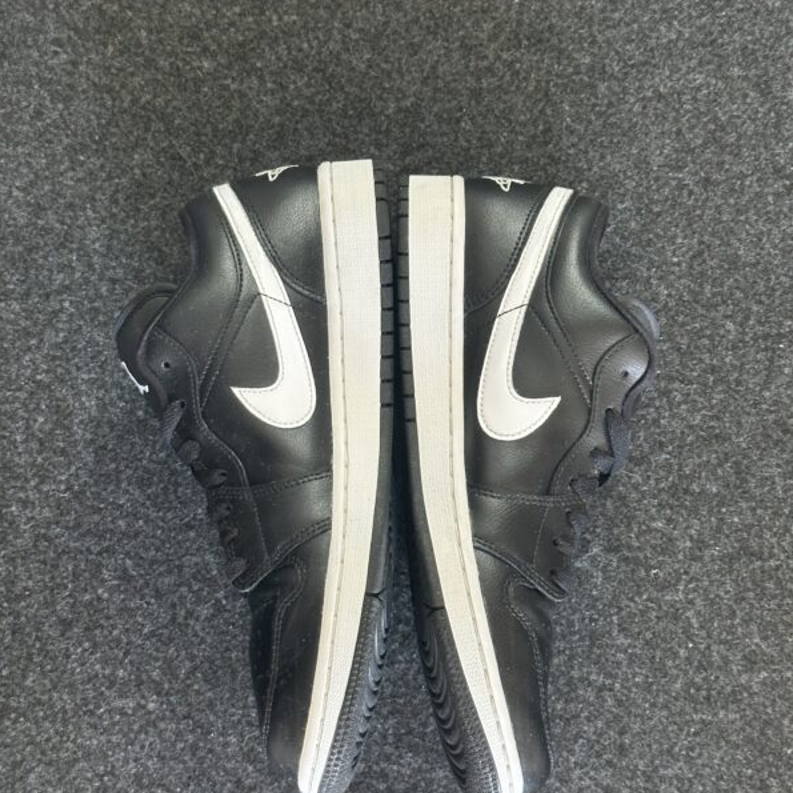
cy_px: 459
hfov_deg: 30.0
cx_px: 395
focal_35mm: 57
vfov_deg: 30.0
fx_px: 1477
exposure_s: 1/50
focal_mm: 6.86
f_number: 1.78
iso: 160
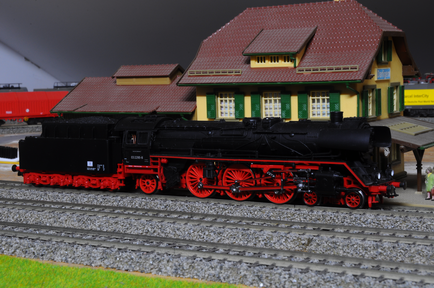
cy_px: 144
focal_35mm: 75
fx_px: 903
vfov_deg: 18.1
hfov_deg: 27.0
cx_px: 217
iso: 200
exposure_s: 10
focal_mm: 50
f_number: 32
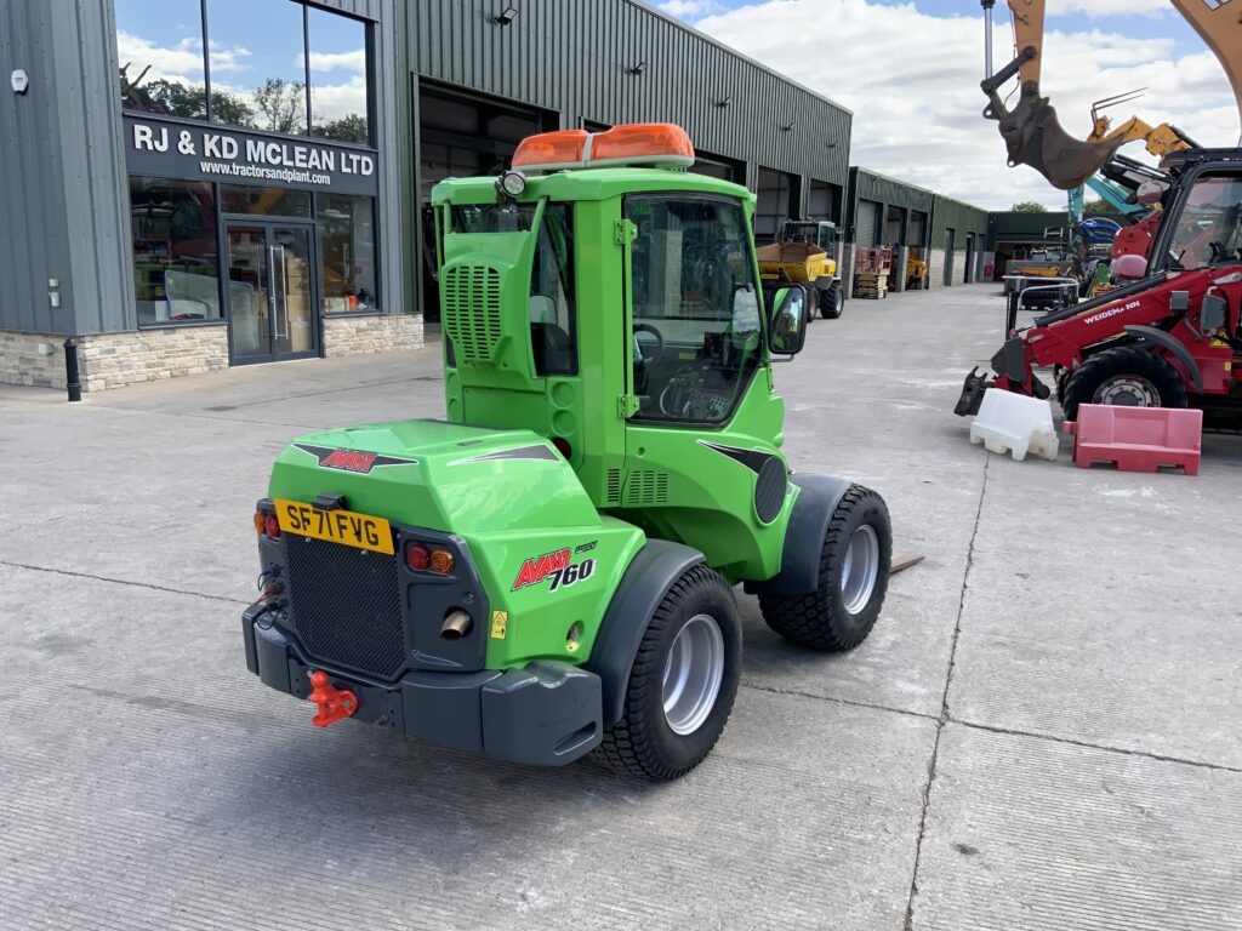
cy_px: 466
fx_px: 1041
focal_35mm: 29
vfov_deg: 48.2
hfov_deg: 61.7
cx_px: 621
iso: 16
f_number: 1.8
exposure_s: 1/586
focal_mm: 3
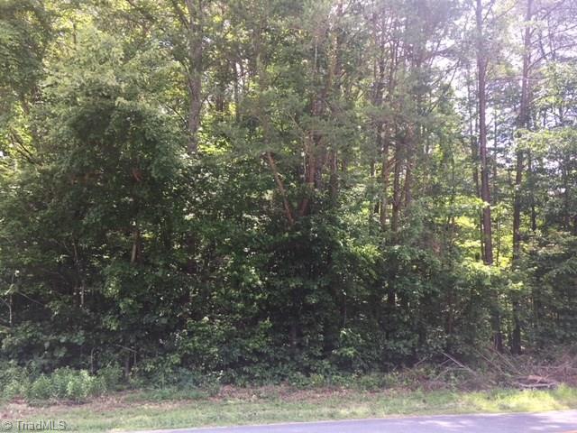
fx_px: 483
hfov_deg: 61.7
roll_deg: +0.0
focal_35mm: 29
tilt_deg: +10.7
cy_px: 216
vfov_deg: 48.2
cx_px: 288
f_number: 2.2
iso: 25
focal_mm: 4.15
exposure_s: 1/141
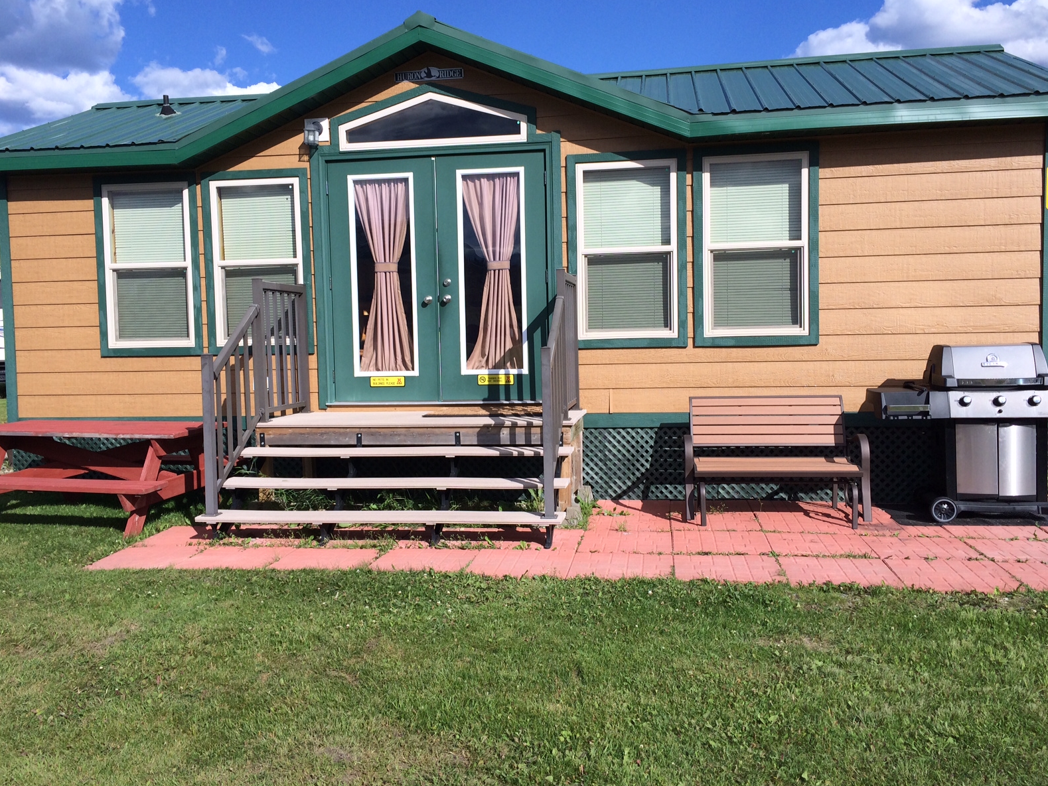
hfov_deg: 58.3
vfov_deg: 45.5
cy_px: 389
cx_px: 530
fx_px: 939
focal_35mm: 31
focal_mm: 4.12
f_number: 2.2
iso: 40
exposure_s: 1/2564
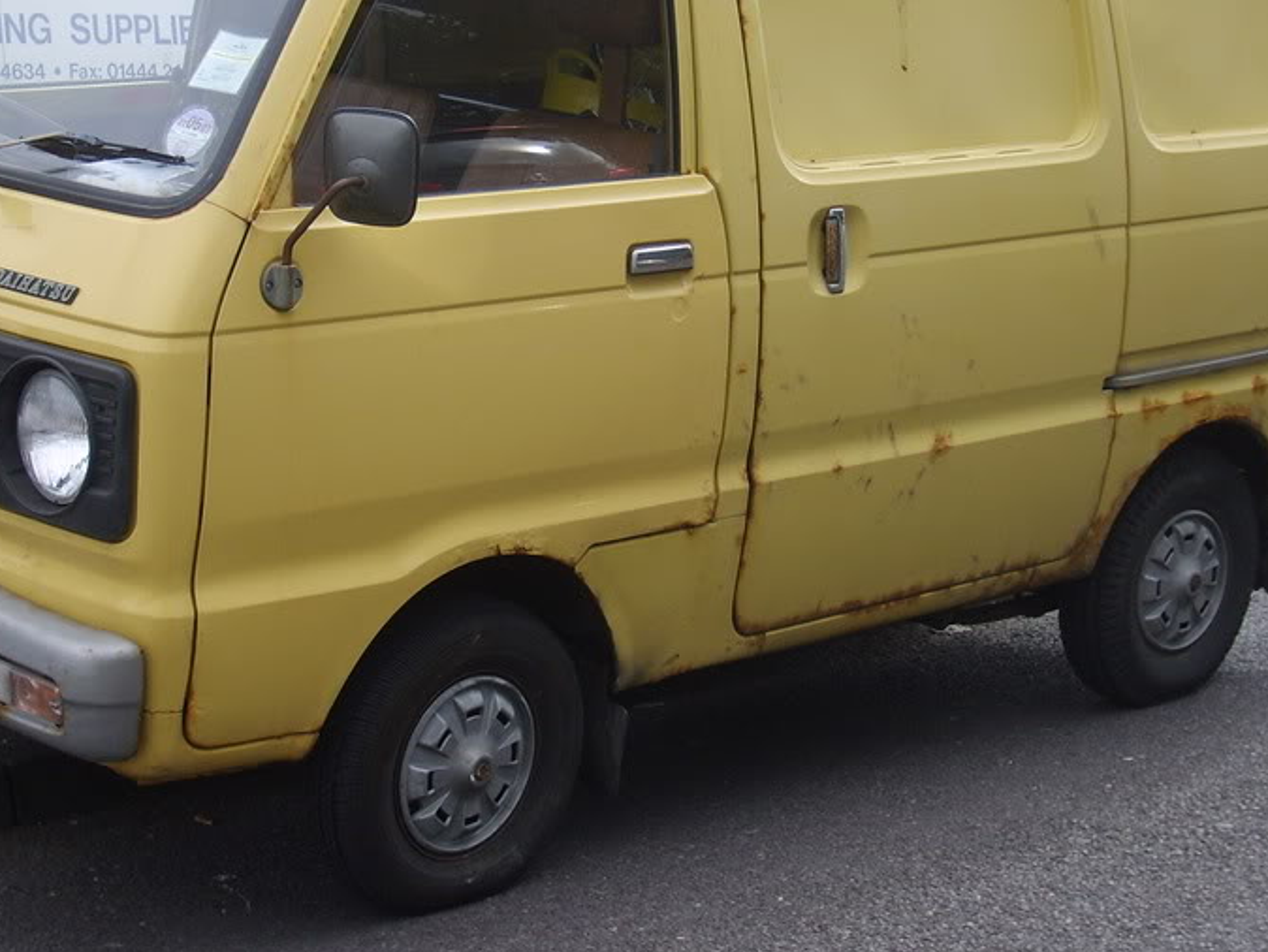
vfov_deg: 18.6
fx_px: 2895
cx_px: 559
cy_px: 359
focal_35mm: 79
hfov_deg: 24.7
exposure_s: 1/350
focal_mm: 8.7
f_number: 3.3
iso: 50
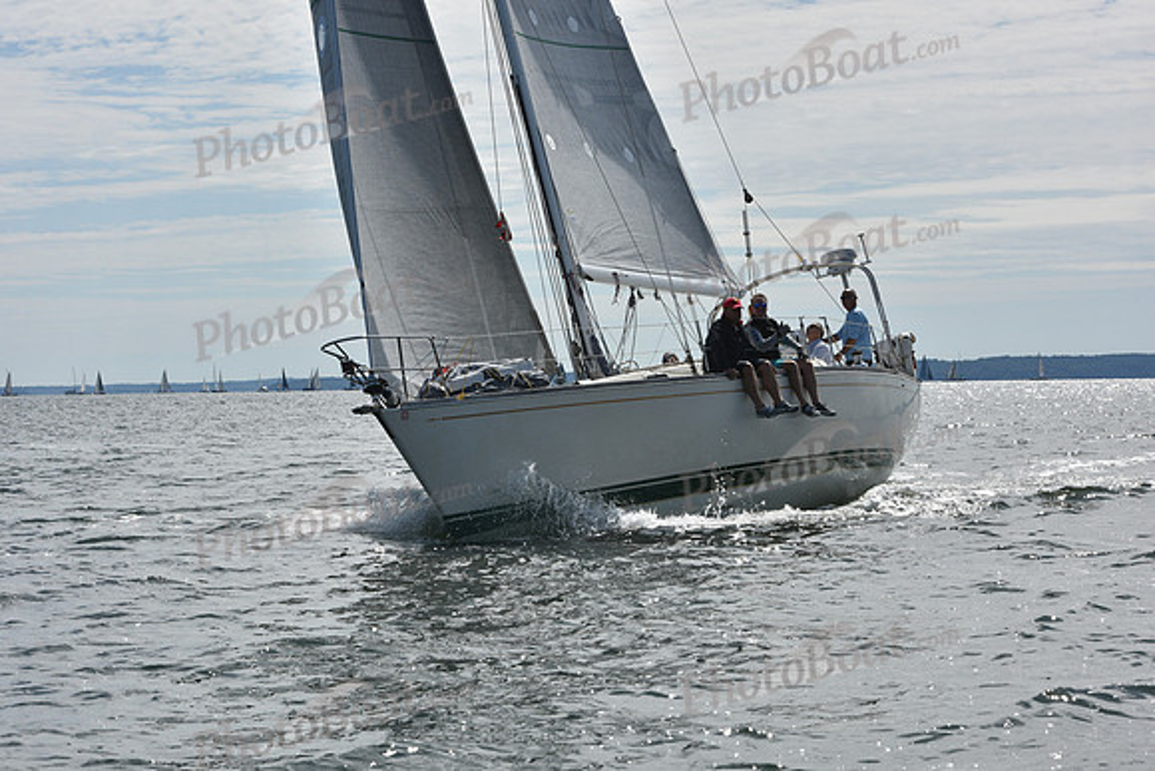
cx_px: 578
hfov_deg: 21.5
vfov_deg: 14.4
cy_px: 386
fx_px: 3048
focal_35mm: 95
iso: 320
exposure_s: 1/1000
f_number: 13
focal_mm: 95
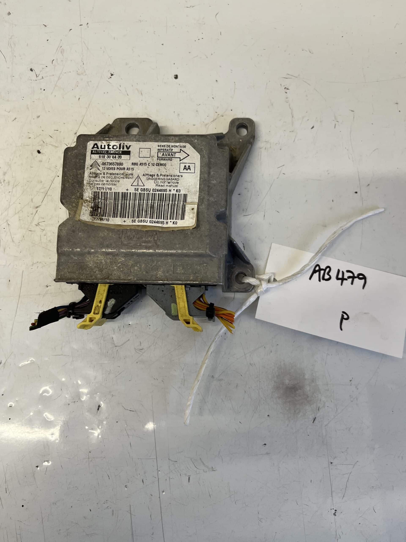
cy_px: 271
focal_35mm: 26
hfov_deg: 53.1
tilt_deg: -80.5
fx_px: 407
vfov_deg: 67.3
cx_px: 203
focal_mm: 5.1
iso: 125
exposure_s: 1/100
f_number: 1.6
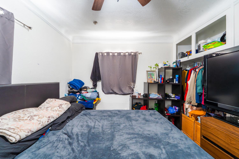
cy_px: 80
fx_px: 93
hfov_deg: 104.3
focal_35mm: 14
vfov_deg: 81.2
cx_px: 120
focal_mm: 14
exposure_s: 1/1.25
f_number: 10
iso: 500
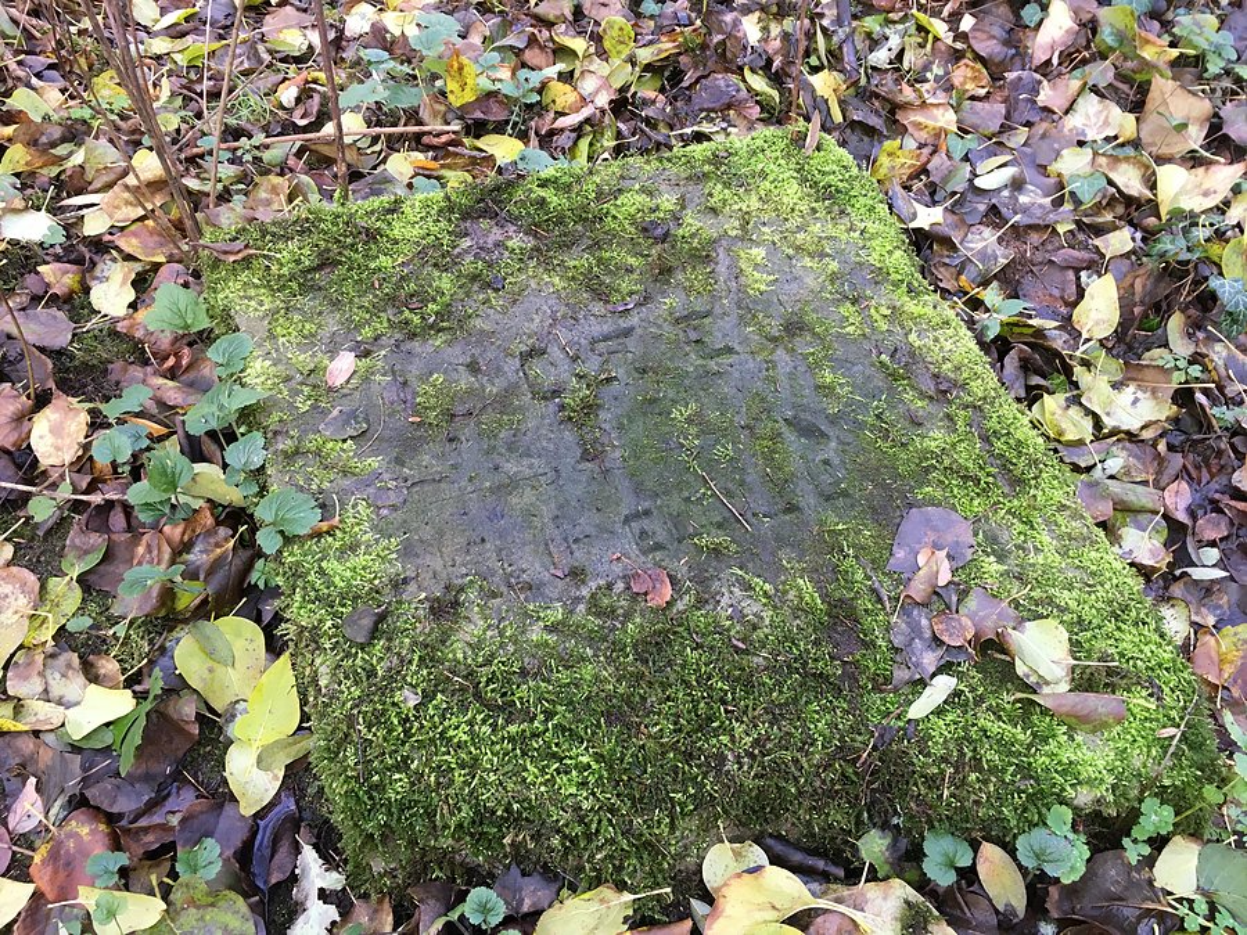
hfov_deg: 61.7
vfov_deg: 48.2
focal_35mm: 29
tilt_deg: -60.1
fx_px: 1045
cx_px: 624
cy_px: 468
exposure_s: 1/33
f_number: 2.2
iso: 40
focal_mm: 4.15
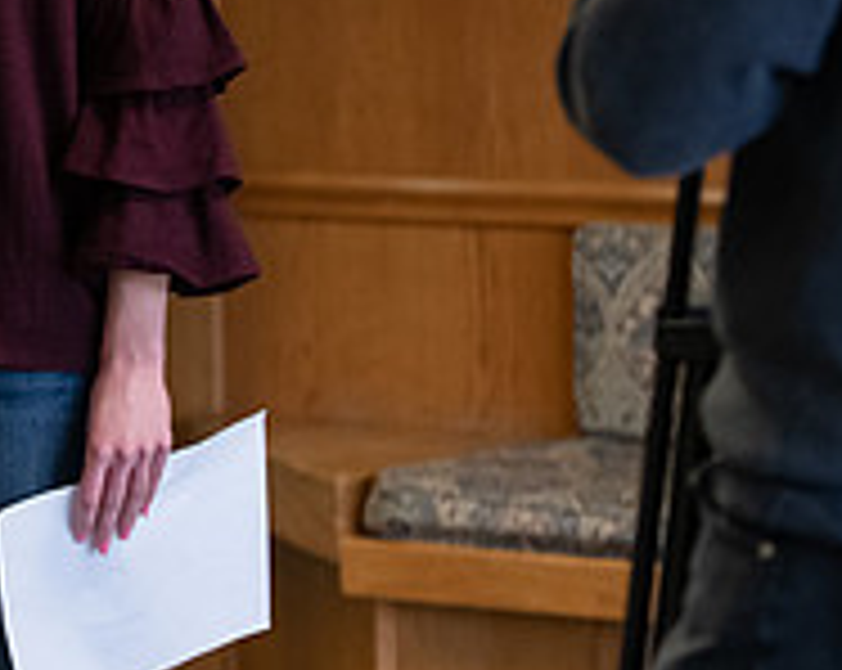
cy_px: -137
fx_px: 6245
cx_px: -180
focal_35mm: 251
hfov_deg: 7.6
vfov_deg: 6.1
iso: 2000
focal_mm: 86
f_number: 3.2
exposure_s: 1/200
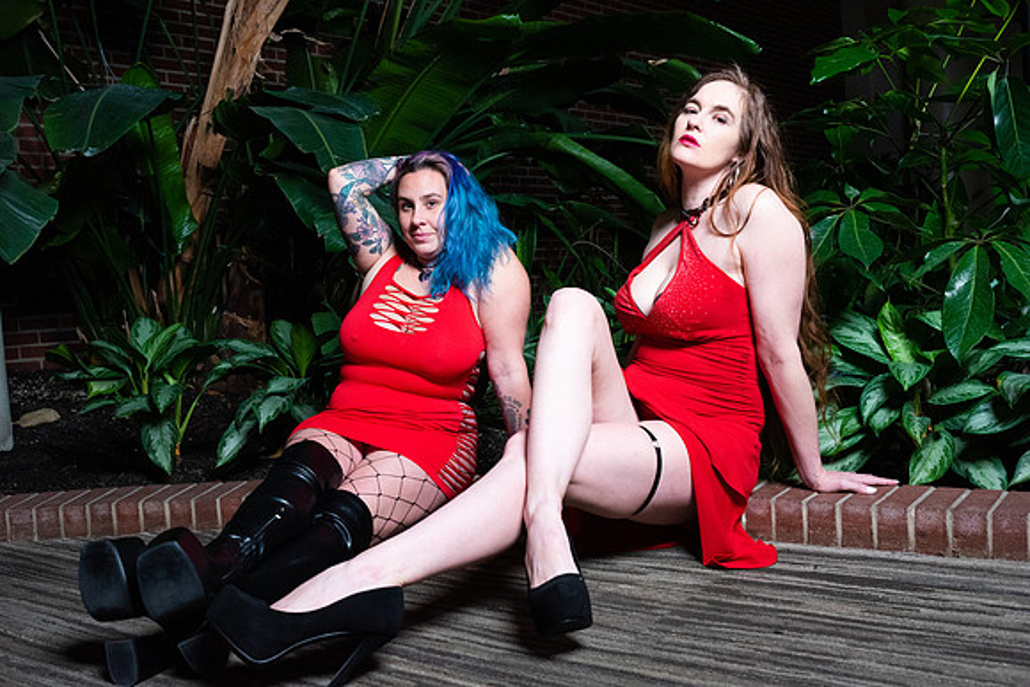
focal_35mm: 35
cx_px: 515
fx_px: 1002
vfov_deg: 37.9
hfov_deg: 54.4
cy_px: 344
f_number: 7.1
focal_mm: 35
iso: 2000
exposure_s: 1/320
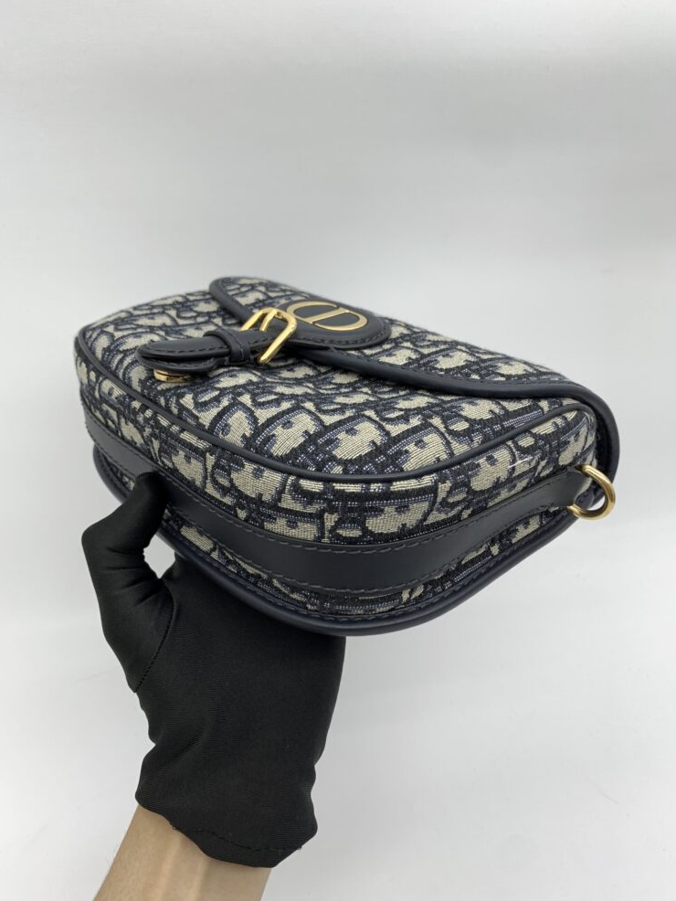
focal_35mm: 27
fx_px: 703
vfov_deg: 65.3
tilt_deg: -31.5
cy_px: 446
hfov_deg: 51.4
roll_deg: +1.9
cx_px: 341
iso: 32
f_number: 1.8
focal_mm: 4.25
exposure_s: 1/100
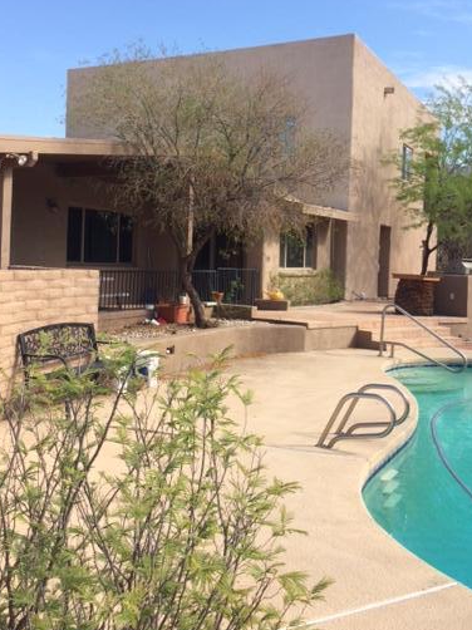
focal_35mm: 37
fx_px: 673
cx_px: 226
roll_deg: -1.8
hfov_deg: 38.6
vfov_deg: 50.0
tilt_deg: -1.0
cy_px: 267
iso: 32
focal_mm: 4.15
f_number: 2.2
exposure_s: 1/1282
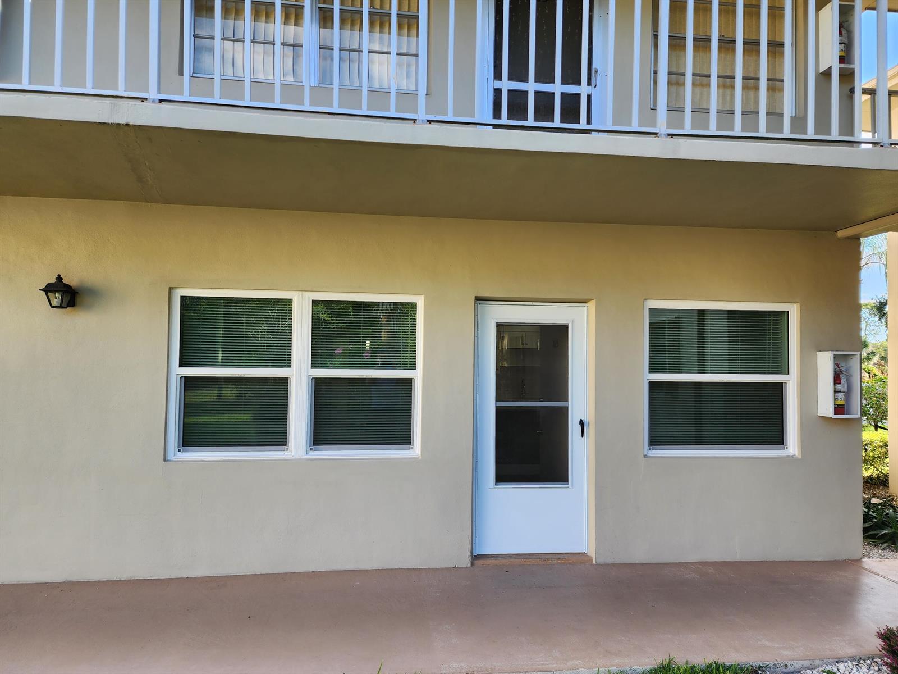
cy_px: 337
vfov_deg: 58.9
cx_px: 449
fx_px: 597
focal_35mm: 23
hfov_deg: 73.9
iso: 32
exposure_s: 1/180
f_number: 1.8
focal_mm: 6.4
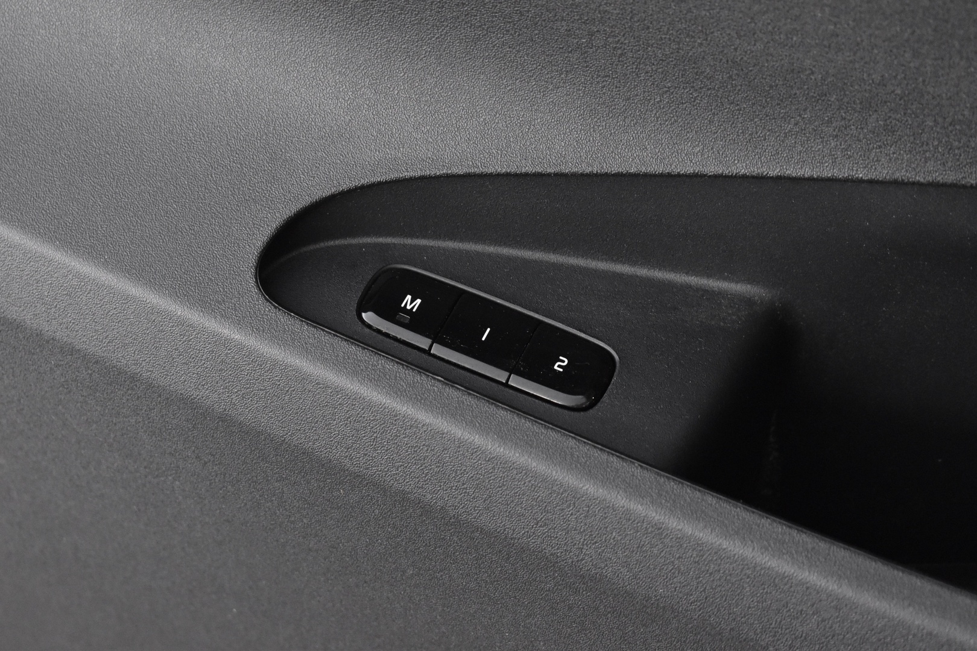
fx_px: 2117
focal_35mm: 78
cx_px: 488
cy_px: 326
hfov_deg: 26.0
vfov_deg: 17.5
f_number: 5.6
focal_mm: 52
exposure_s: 1/15
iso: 3200
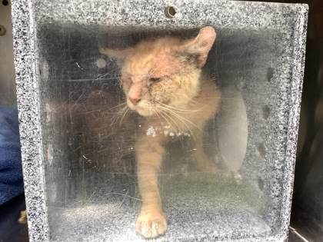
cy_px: 121
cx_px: 162
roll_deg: -0.4
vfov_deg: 45.4
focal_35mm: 31
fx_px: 289
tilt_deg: -11.8
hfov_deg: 58.4
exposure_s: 1/60
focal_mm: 3.3
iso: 50
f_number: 2.4
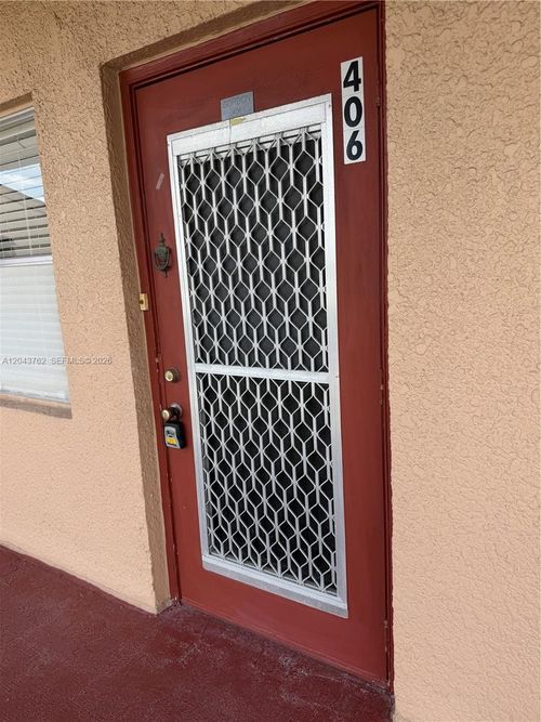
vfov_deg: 71.6
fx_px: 500
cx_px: 270
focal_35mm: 24
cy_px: 361
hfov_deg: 56.8
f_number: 1.78
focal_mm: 6.76
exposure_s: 1/708
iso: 80
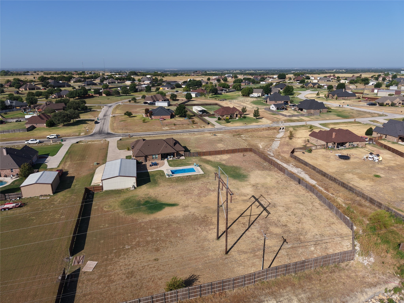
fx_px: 280
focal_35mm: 24
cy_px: 152
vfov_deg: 56.8
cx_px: 202
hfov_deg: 71.6
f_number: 1.8
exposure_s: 1/4000
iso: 110
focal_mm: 8.67
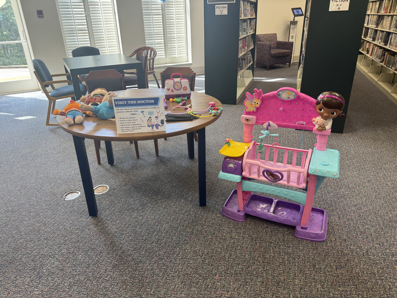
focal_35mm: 24
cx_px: 198
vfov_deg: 56.8
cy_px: 149
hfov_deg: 71.6
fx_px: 275
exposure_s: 1/120
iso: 125
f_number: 1.78
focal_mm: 6.76
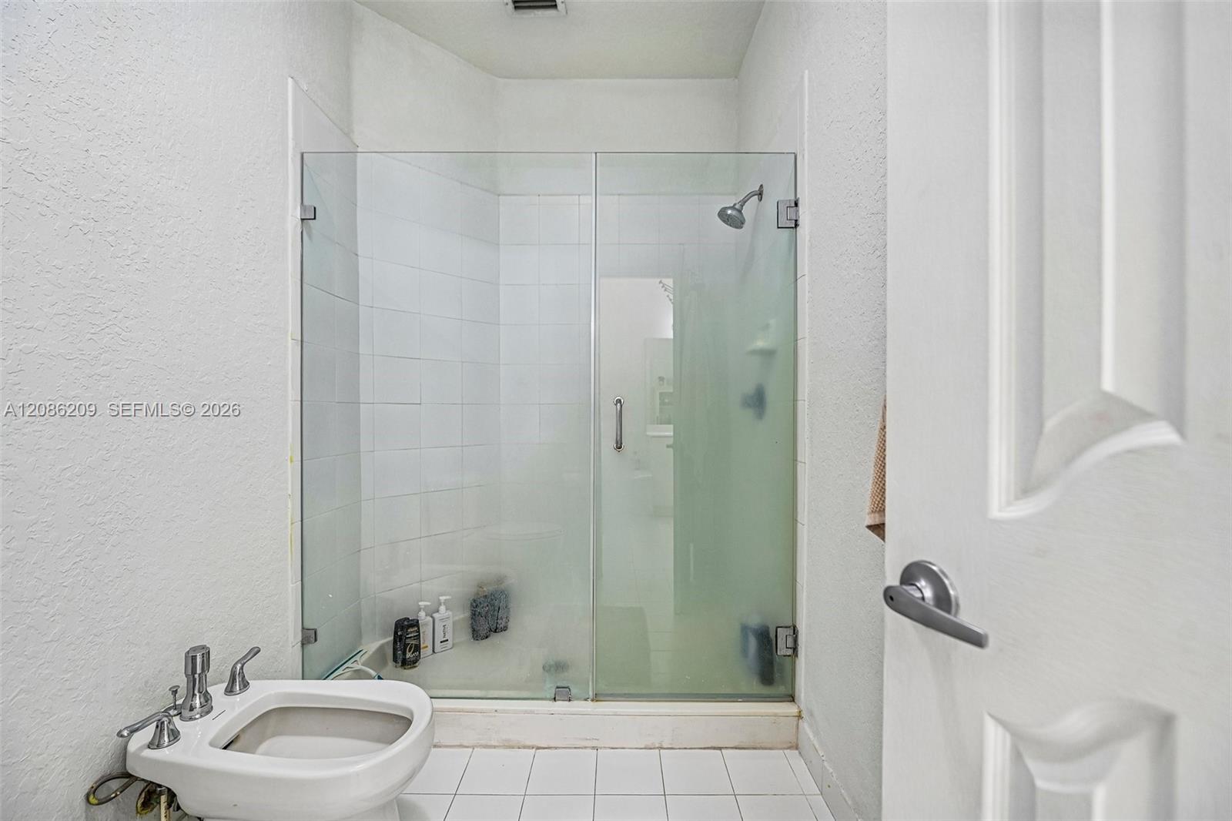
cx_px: 616
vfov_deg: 81.2
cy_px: 410
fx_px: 479
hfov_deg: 104.3
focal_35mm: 14
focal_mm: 14
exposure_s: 1/15
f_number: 4
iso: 100
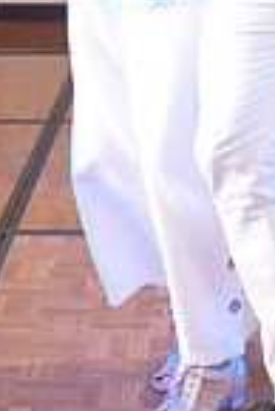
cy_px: -139
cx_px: 172
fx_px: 1555
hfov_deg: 10.1
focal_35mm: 136
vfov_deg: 14.4
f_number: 4
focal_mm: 34
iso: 12800
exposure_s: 1/400
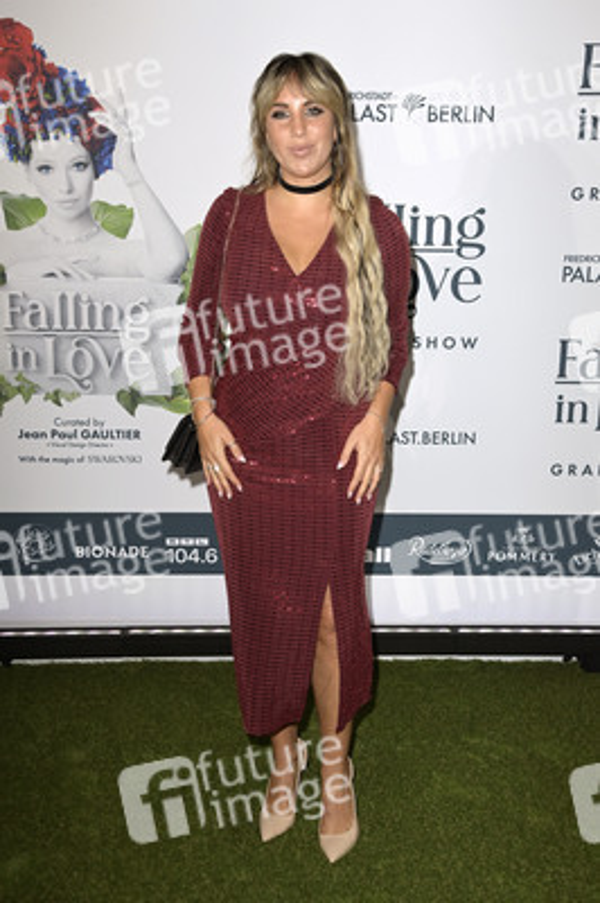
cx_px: 300
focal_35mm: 45
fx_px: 1127
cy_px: 452
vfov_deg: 43.6
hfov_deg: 29.8
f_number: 6.3
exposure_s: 1/250
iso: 640
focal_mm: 45
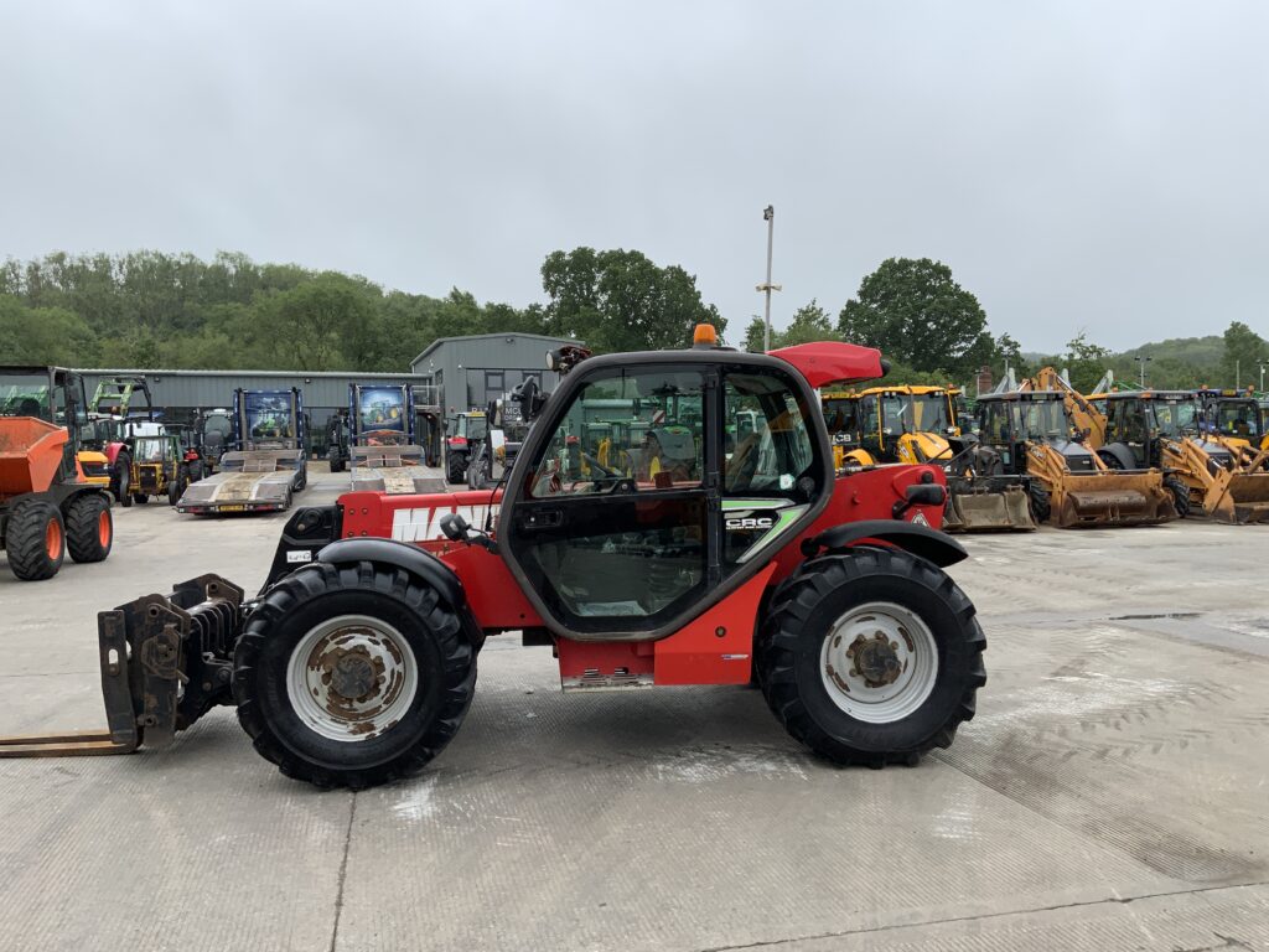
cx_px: 634
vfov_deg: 48.2
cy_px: 476
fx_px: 1063
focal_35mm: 29
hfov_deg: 61.7
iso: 16
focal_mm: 3
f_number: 1.8
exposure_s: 1/842
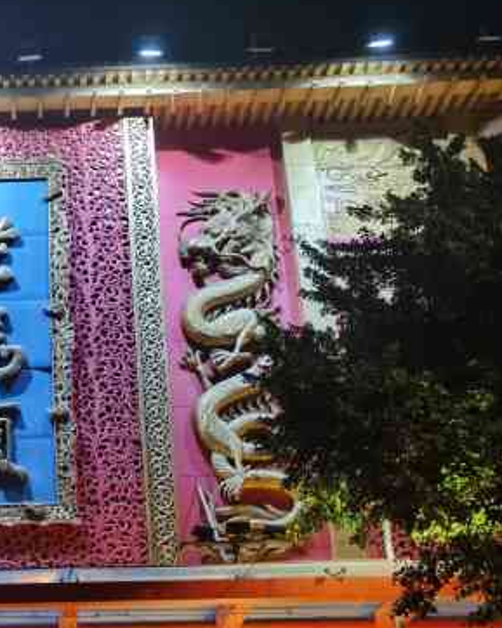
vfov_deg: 27.7
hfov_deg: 21.4
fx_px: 1264
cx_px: -38
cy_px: 426
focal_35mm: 68
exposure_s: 1/100
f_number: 1.6
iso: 250
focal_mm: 5.56
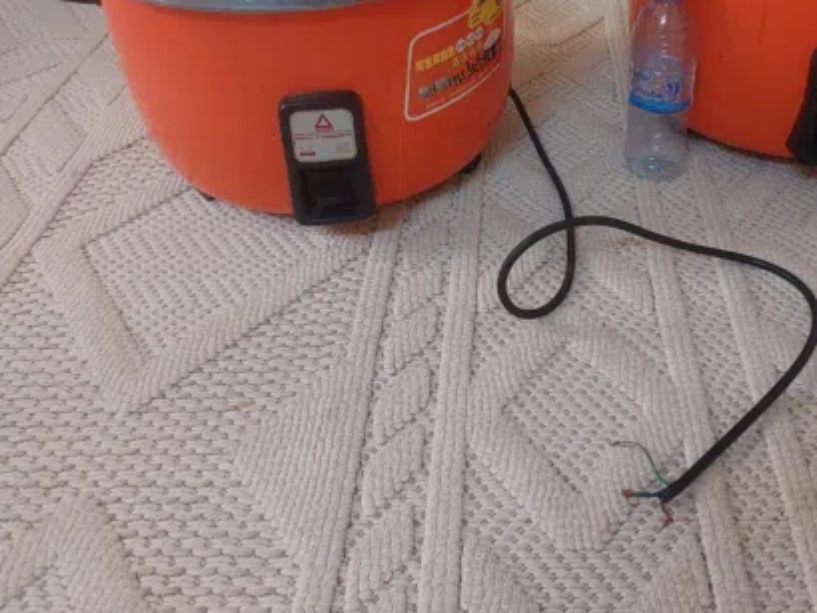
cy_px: 166
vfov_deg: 38.8
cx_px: 535
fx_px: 850
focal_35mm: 36
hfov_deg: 50.5
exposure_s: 1/60
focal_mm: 5.06
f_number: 1.8
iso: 640
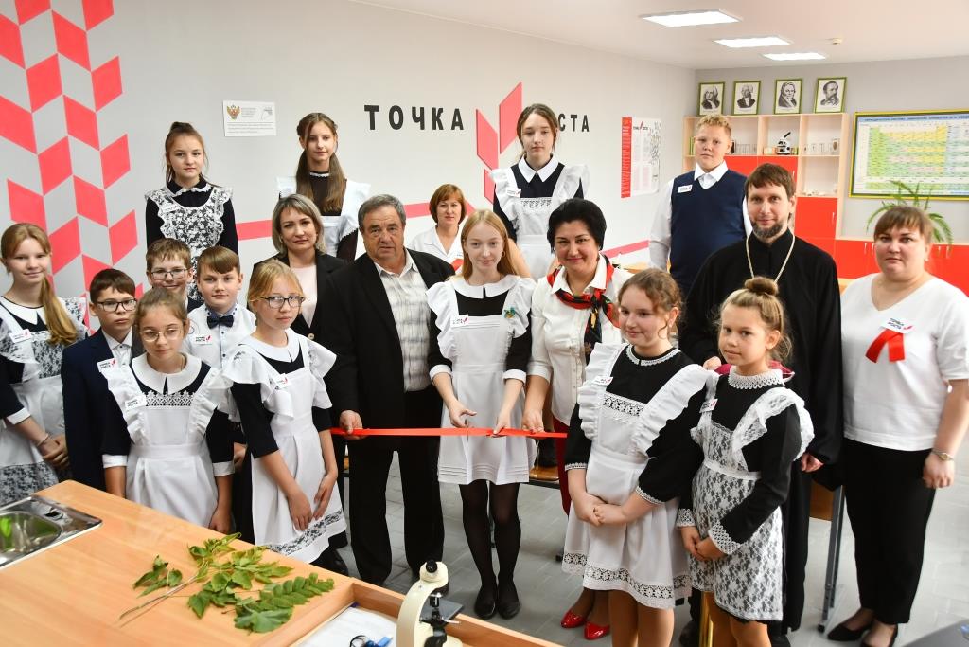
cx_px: 484
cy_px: 324
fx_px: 808
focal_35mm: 30
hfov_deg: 61.9
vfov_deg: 43.6
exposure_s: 1/80
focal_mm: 20
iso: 800
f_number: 5.6
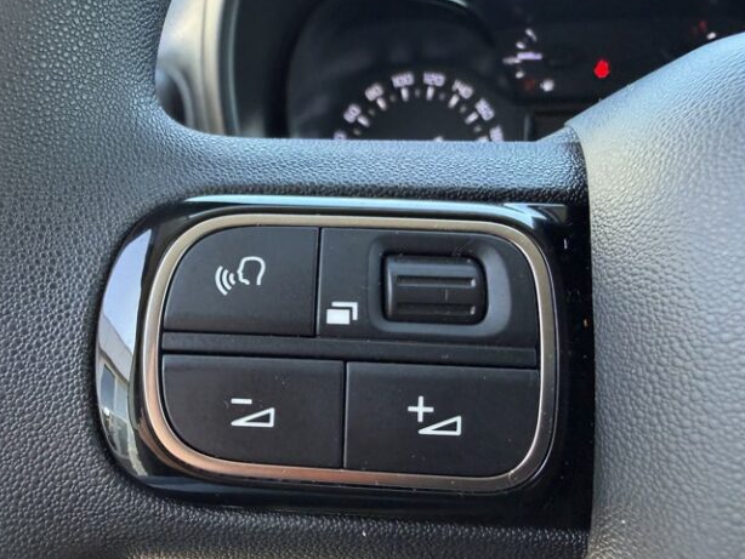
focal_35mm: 30
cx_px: 340
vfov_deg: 46.7
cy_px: 313
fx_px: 646
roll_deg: +2.4
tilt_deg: -26.3
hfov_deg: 59.8
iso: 320
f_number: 2.2
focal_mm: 2.22
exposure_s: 1/121
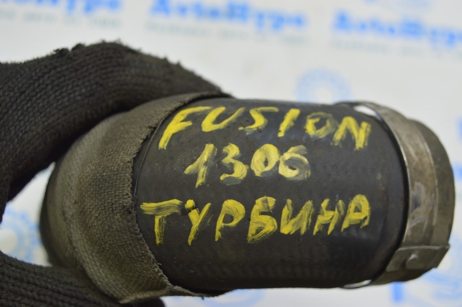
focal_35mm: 44
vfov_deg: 30.8
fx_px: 558
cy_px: 154
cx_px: 231
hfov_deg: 45.0
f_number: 5.6
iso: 400
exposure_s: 1/20
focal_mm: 29
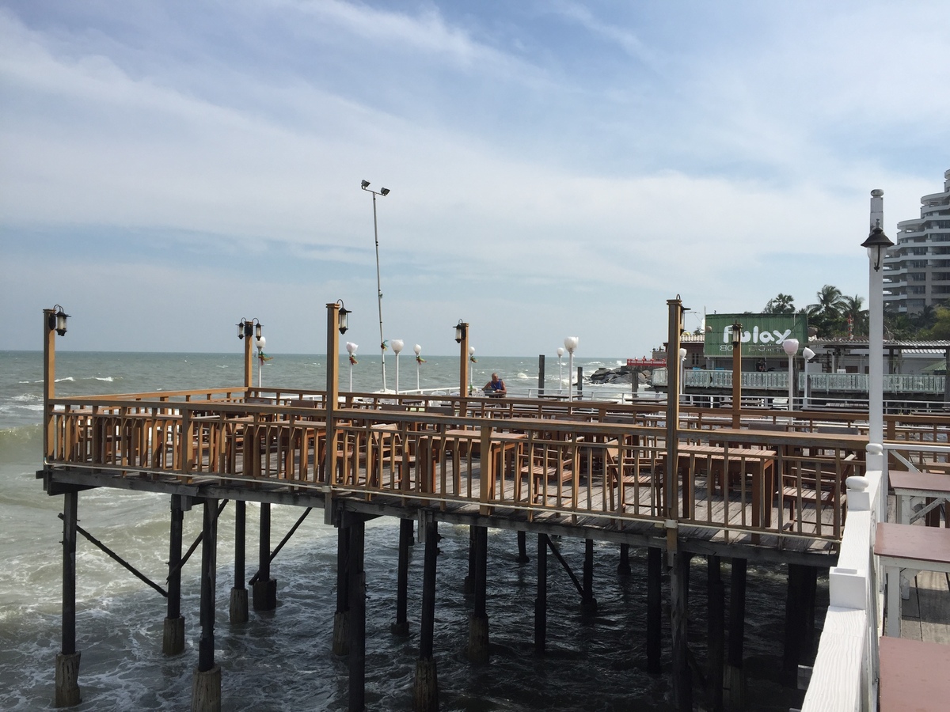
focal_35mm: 29
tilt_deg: -0.3
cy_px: 356
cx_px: 475
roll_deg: -1.2
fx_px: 796
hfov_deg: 61.7
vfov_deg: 48.2
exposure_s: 1/3049
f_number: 2.2
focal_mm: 4.15
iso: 32
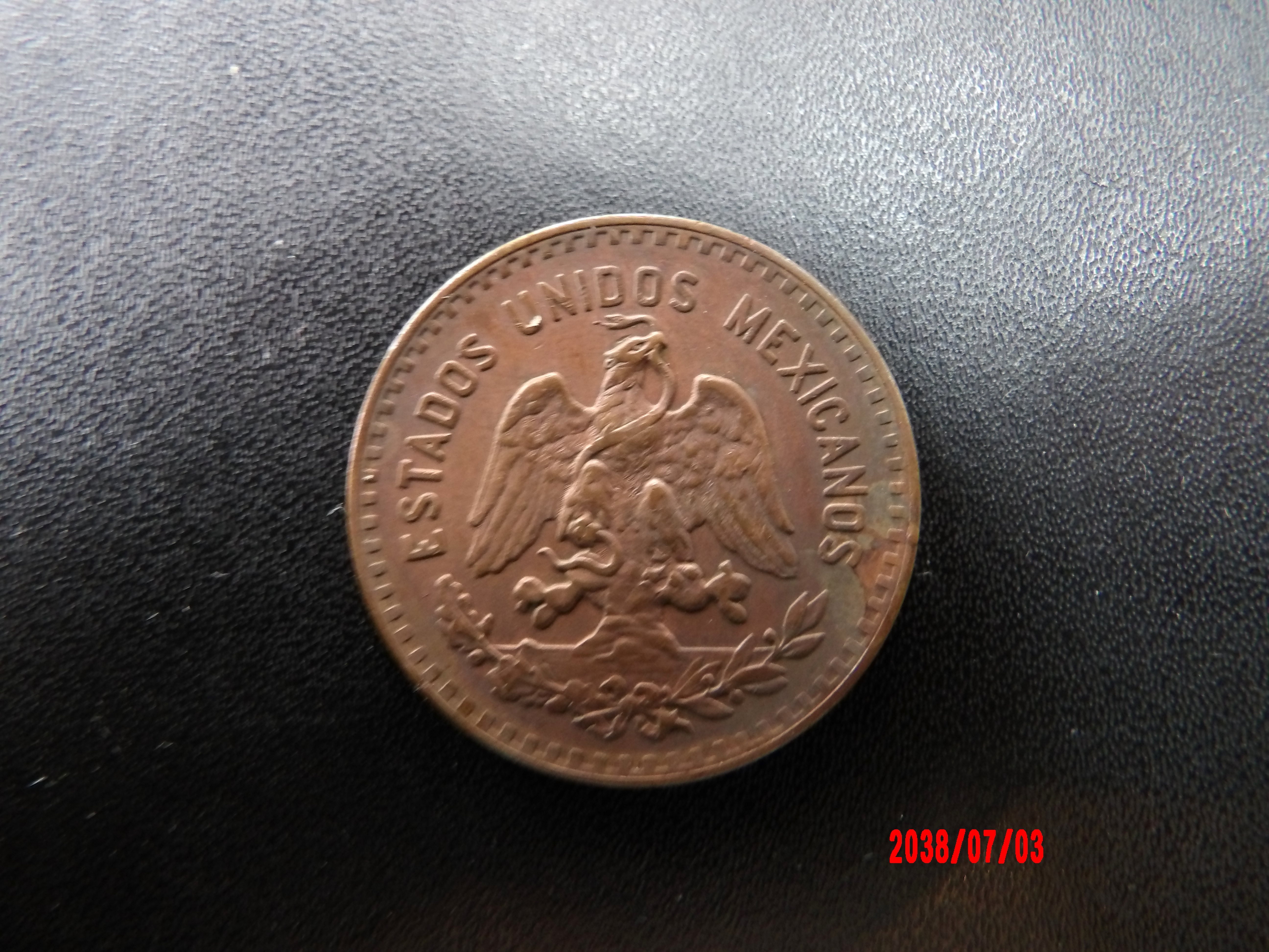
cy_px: 476
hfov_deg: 73.9
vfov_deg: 58.9
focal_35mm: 23
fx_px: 843
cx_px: 634
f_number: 4.1
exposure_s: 1/15
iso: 348
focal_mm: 4.2
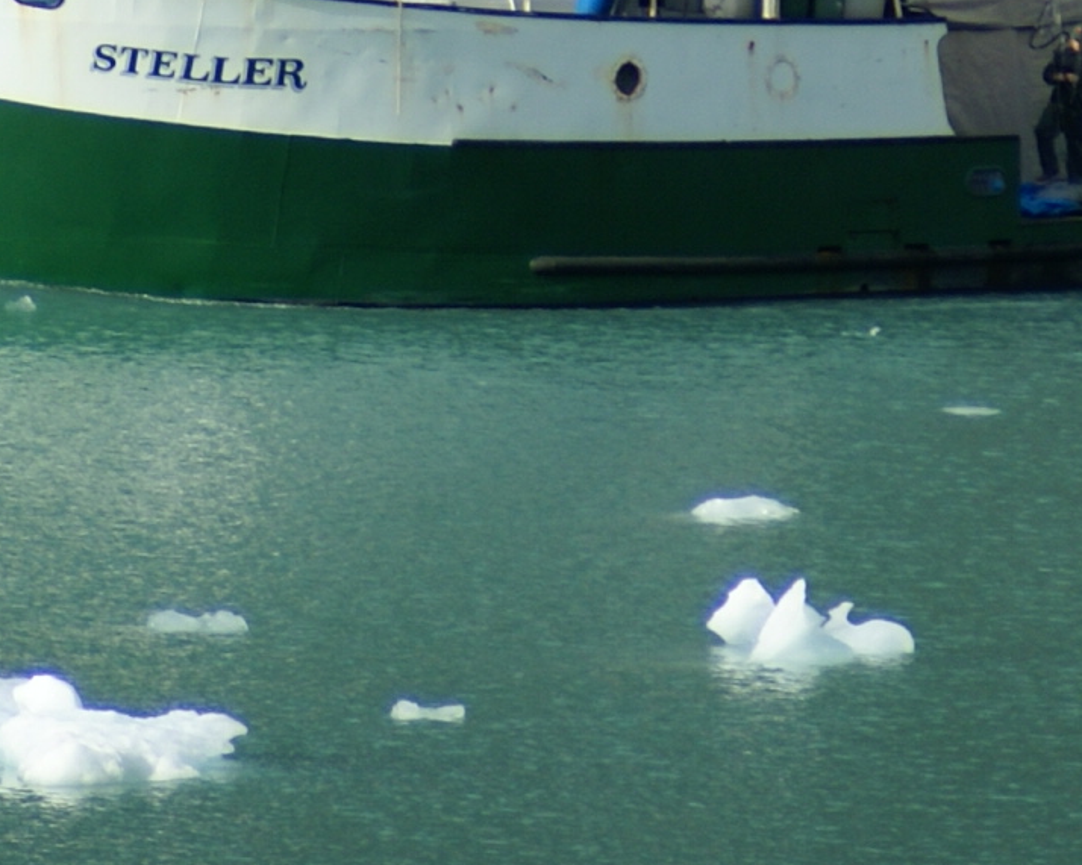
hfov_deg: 1.1
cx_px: 330
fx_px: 54912
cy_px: -203
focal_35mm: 1715
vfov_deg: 0.9
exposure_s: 1/500
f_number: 5.6
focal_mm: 300
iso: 100
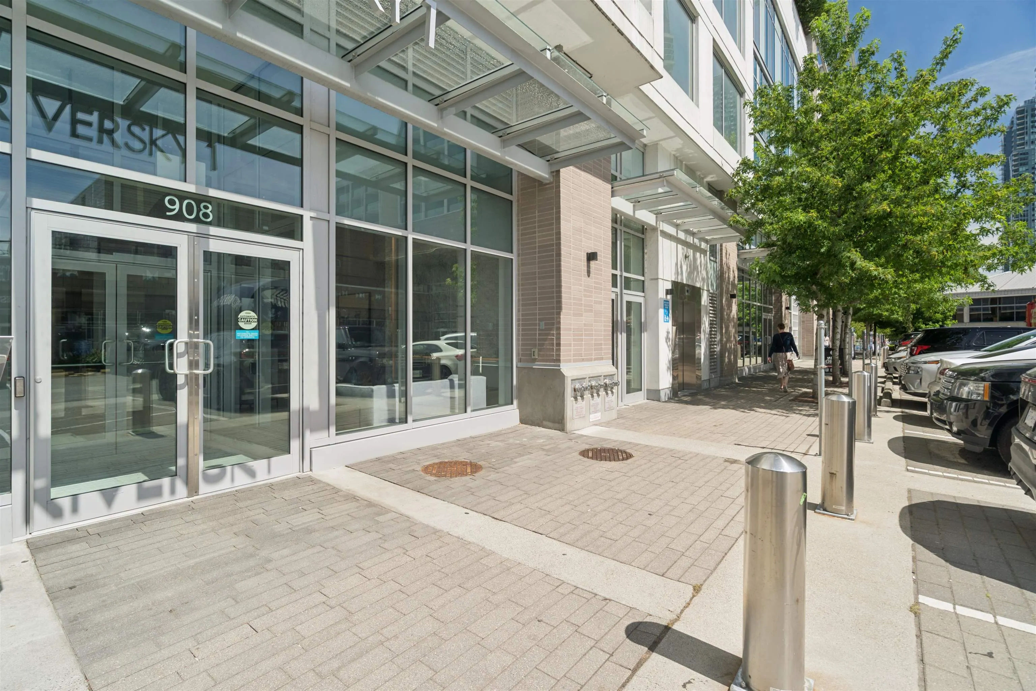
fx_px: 460
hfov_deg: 96.7
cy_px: 346
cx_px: 518
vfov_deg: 73.7
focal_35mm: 16
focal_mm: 16
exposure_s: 1/160
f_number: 8
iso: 160
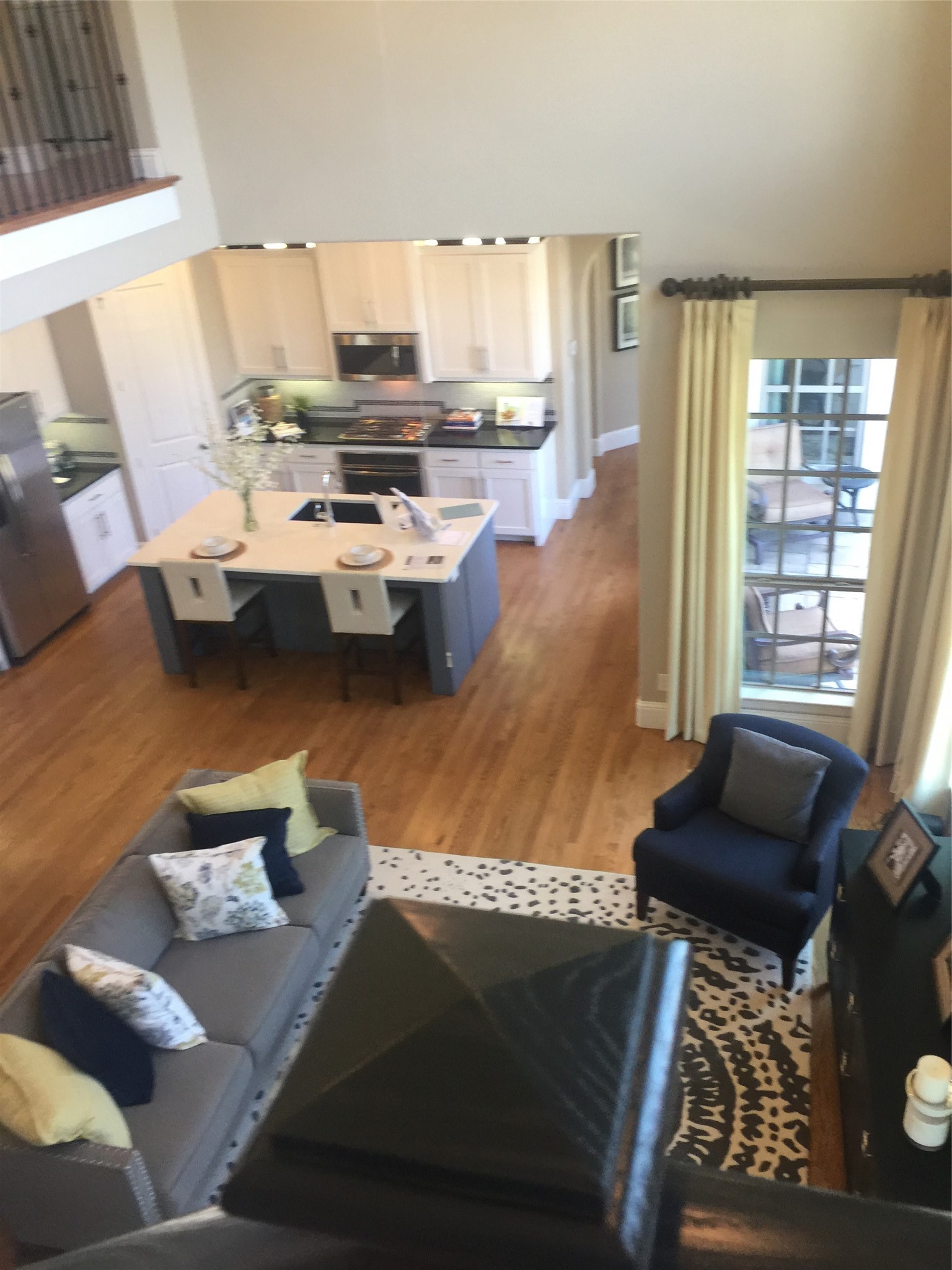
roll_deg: +4.9
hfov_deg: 48.2
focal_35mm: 29
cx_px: 476
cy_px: 635
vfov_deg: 61.7
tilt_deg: -28.0
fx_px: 1063
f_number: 2.2
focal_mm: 4.15
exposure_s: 1/30
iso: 50
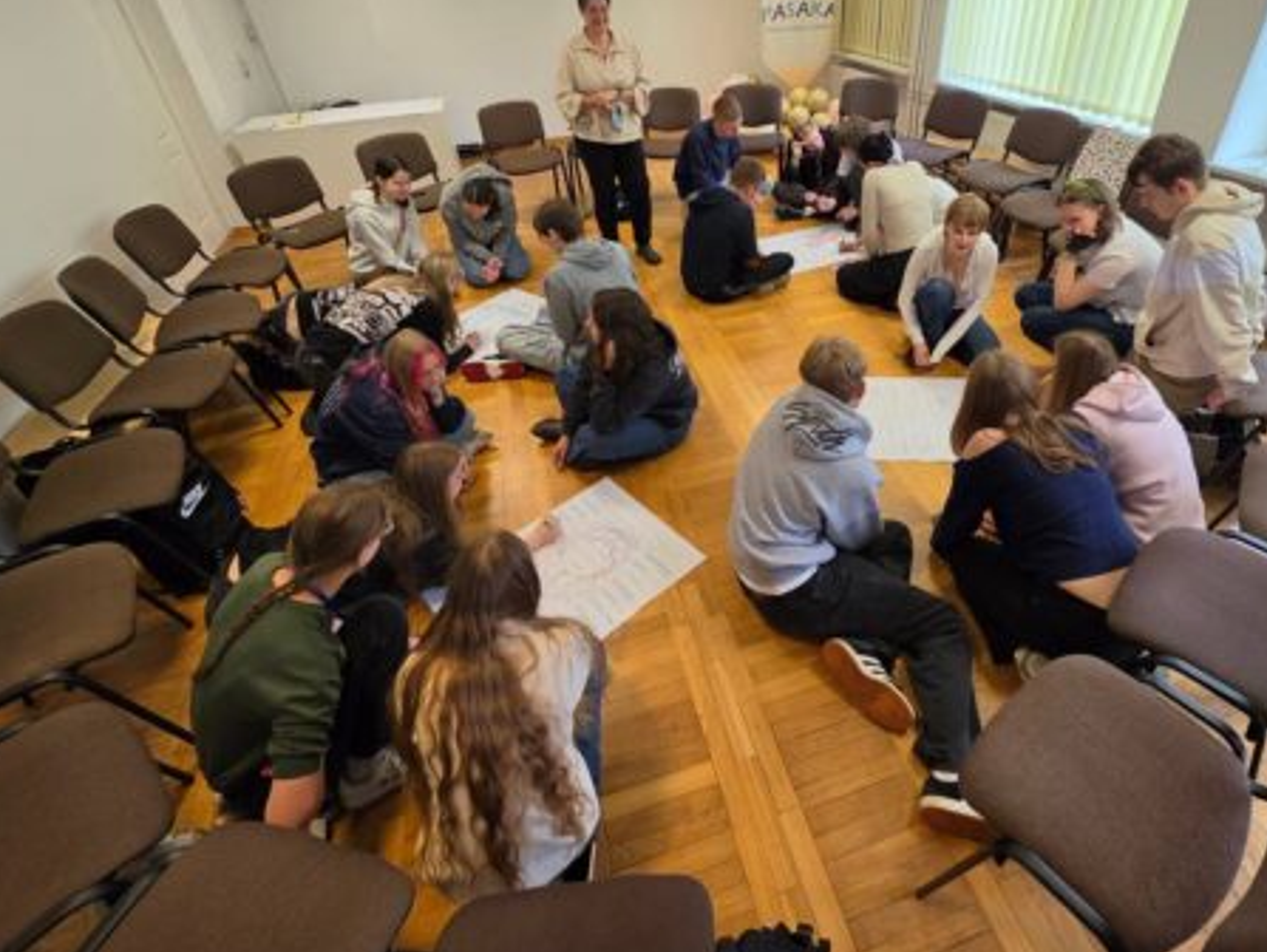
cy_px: 373
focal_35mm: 17
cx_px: 716
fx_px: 623
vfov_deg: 73.9
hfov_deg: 90.5
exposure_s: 1/100
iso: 125
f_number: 1.9
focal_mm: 2.2
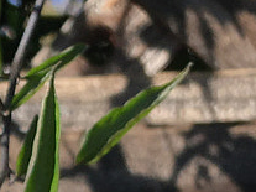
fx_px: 1656
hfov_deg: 8.7
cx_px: -90
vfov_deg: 6.4
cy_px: 411
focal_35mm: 224
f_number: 2.2
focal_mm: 4.15
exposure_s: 1/938
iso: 25
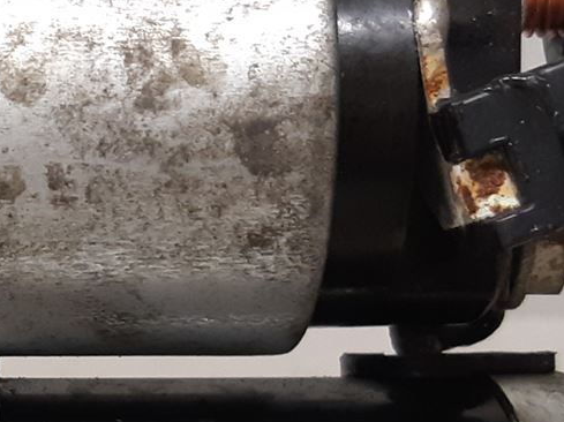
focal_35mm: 109
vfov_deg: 13.3
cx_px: -134
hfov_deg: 17.2
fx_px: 1775
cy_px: 458
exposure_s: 1/50
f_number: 1.7
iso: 250
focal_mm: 3.93
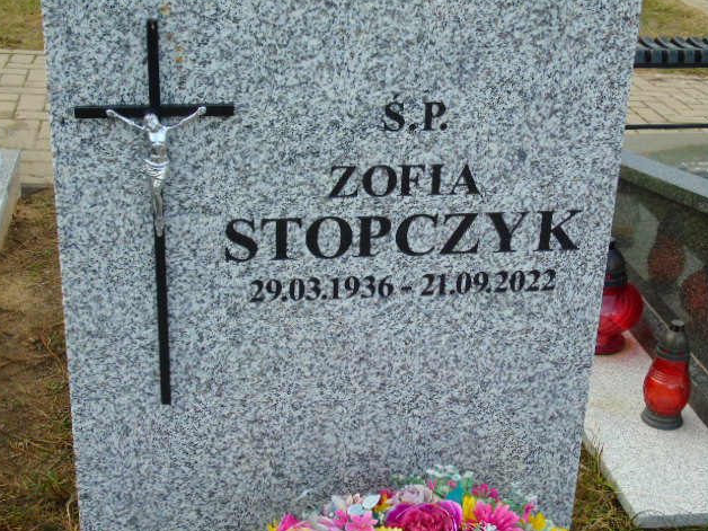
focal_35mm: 55
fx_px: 1125
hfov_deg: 34.9
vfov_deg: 26.6
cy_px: 267
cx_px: 351
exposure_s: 1/80
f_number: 4.3
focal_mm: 9.6
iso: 80
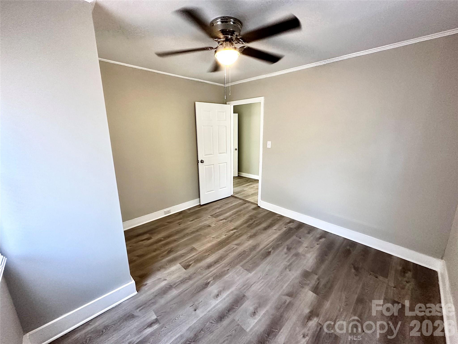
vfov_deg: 85.7
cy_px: 172
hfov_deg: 102.1
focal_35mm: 14
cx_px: 229
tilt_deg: -11.8
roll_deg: +0.2
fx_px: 185
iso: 400
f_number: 2.2
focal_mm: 2.22
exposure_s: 1/60
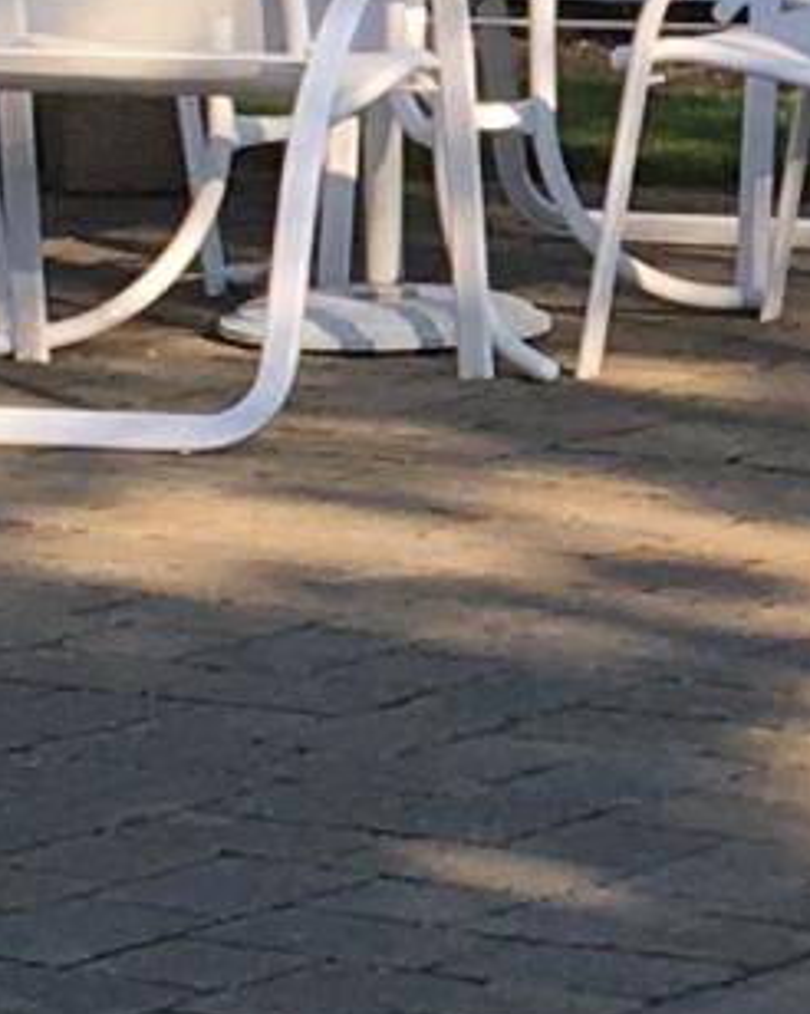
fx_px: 8279
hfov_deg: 5.5
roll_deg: -0.2
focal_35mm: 276
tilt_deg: -8.0
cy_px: 234
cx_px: 1287
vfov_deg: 7.0
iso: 25
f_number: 2.2
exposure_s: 1/663
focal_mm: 4.15
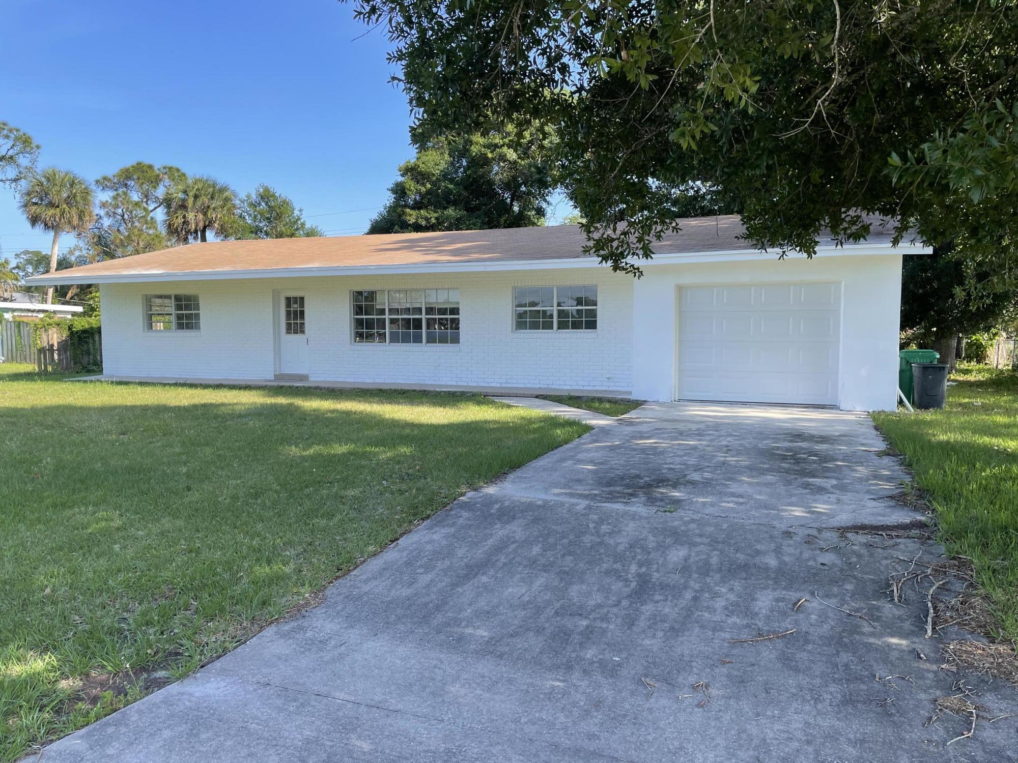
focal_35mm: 26
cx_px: 509
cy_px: 382
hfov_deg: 67.3
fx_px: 765
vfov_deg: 53.1
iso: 32
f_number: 1.6
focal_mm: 4.2
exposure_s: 1/698
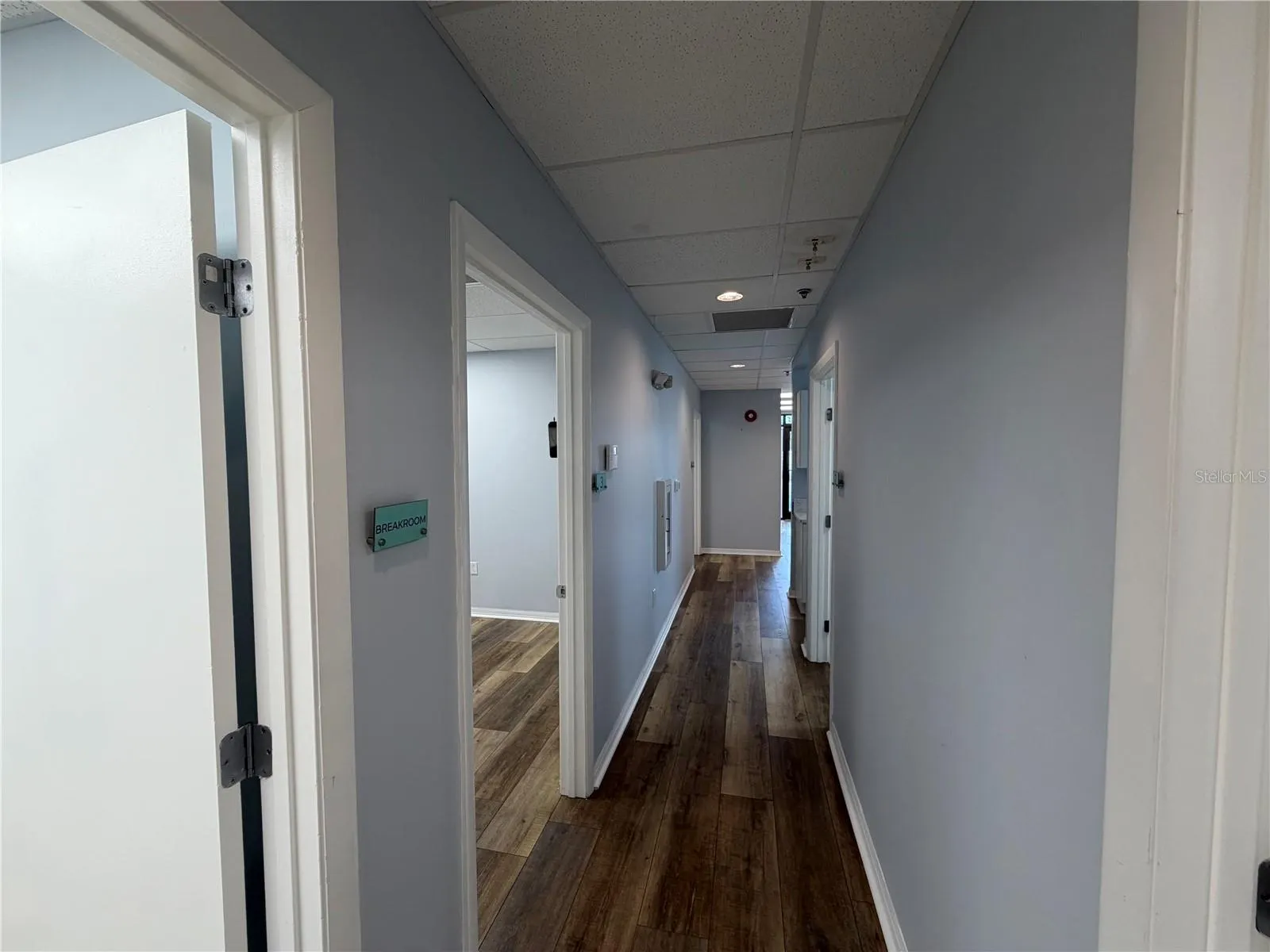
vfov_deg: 85.7
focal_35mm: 14
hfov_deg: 102.1
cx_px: 635
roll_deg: +1.1
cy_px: 476
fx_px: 514
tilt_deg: -3.1
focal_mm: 2.22
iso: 125
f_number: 2.2
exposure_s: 1/120
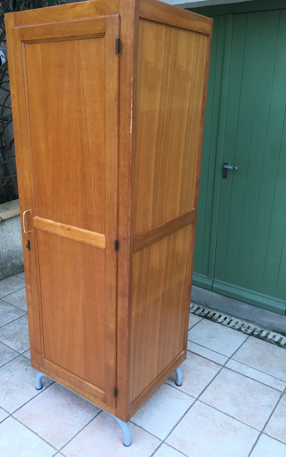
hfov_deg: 40.4
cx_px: 113
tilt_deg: -22.7
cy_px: 228
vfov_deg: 61.2
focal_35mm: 31
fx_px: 387
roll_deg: +2.1
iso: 40
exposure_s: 1/33
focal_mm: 4.15
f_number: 2.2
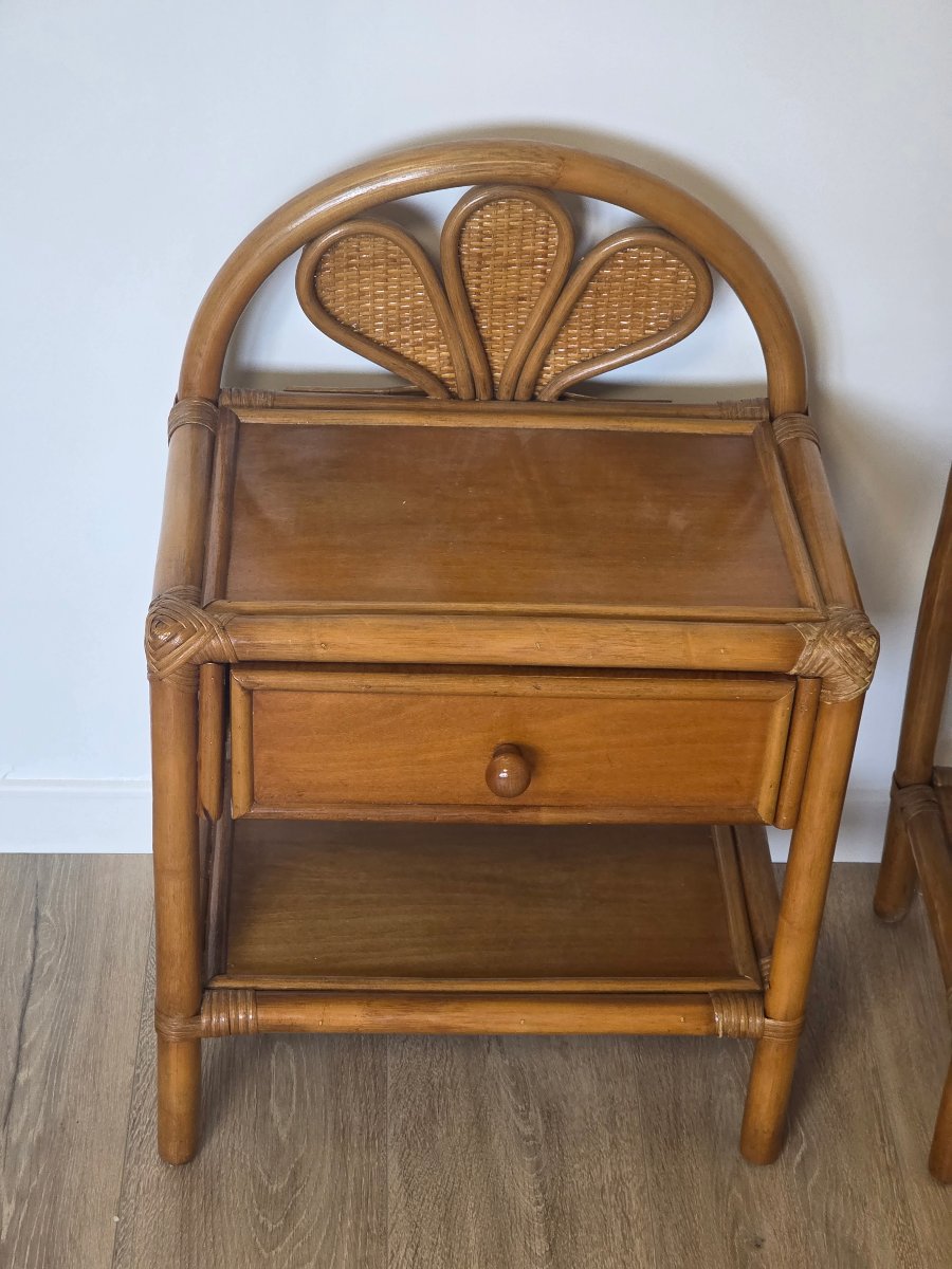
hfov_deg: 21.3
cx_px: 476
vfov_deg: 28.2
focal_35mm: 69
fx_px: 2530
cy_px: 634
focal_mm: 7.9
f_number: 2.4
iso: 320
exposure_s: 1/100
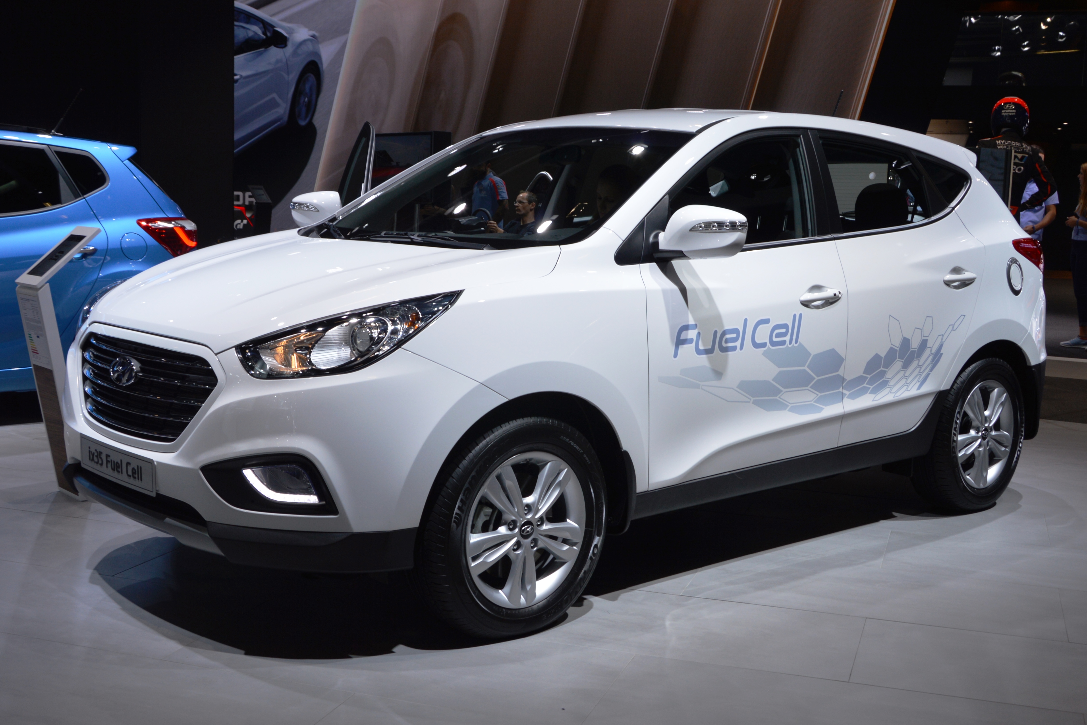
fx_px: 1087
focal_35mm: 36
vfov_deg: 36.9
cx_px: 544
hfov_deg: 53.1
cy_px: 362
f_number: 5.6
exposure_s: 1/125
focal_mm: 24
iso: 200
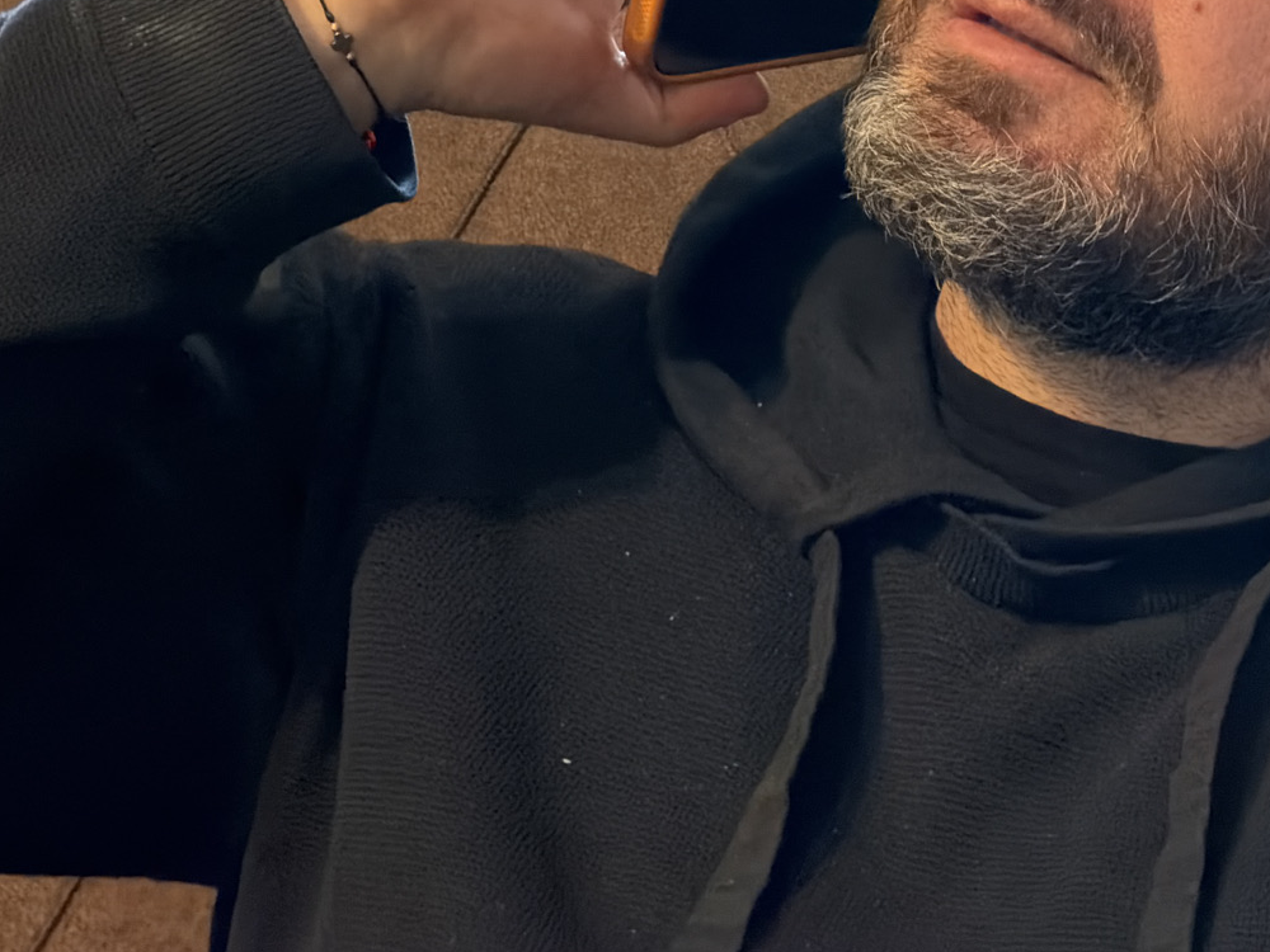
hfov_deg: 9.9
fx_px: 7338
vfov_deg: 7.4
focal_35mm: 200
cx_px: 669
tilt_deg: -10.7
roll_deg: +1.2
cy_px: 161
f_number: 2.8
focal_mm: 16.89
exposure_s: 1/33
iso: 1000
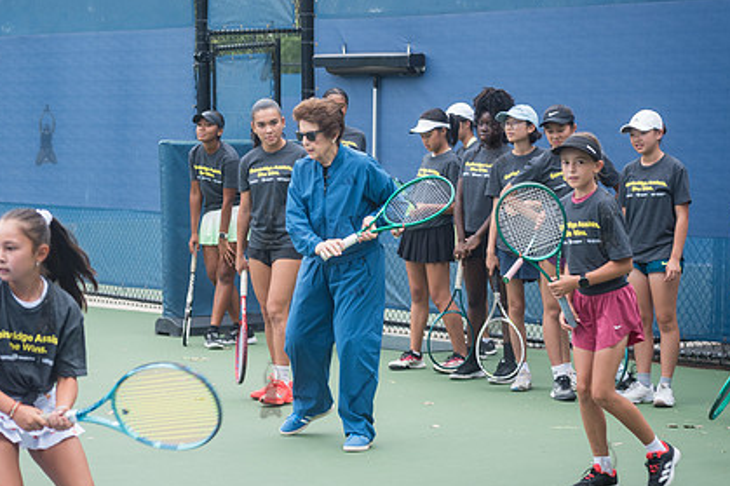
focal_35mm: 114
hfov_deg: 17.9
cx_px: 270
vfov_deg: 12.0
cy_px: 219
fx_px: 2311
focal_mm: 80
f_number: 4.5
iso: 200
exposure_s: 1/200
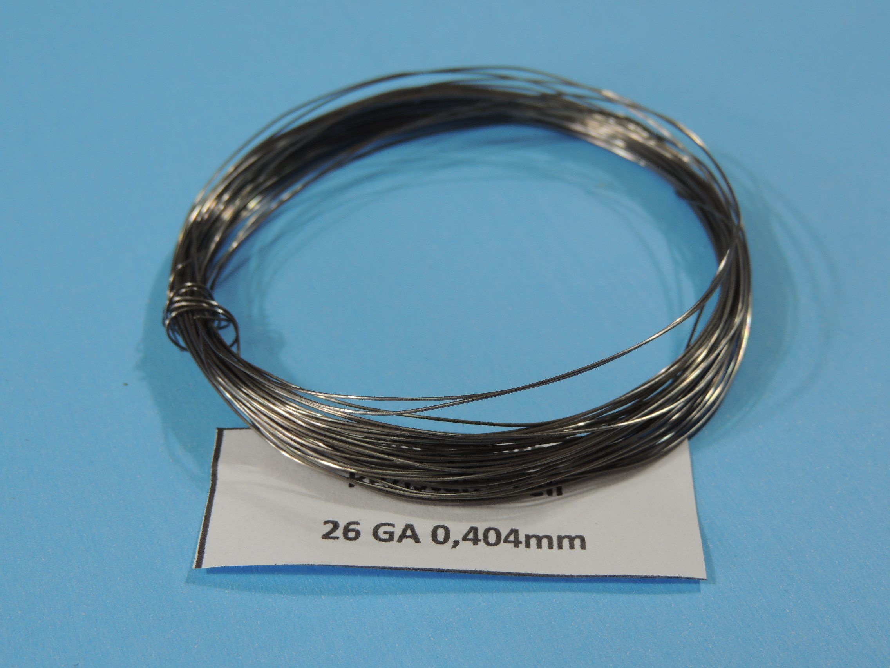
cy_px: 334
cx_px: 445
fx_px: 1414
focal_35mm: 55
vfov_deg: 26.6
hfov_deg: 34.9
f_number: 3.7
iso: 110
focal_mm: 9.8
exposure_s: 1/60
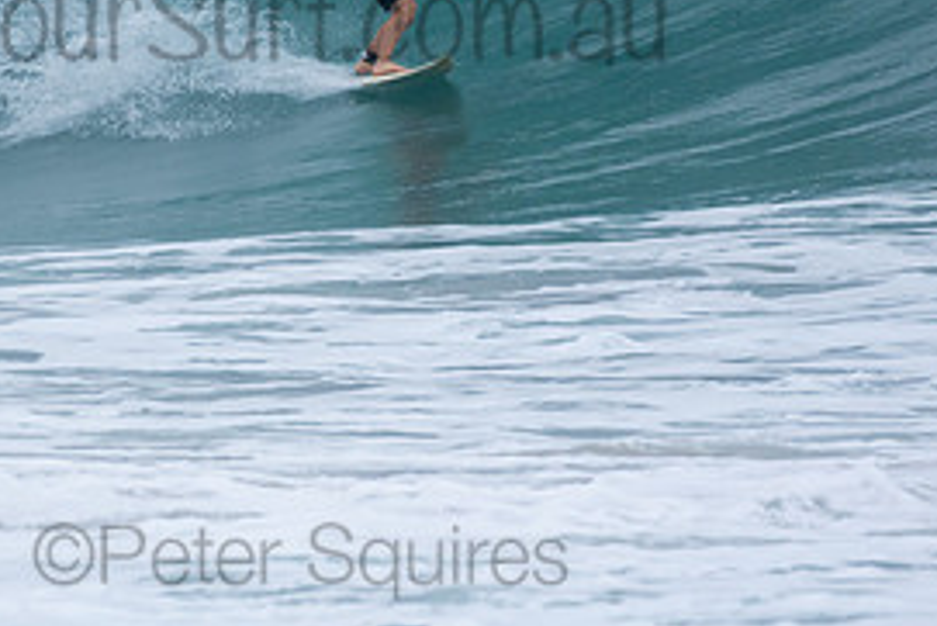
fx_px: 41743
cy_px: -19
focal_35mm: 1603
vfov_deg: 0.9
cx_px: 301
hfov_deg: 1.3
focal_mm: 500
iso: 320
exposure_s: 1/1250
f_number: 5.6
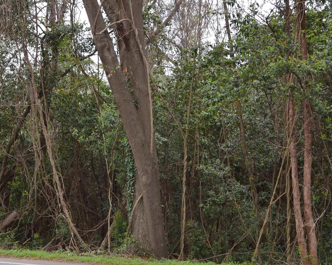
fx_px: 472
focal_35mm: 48
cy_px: 123
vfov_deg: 31.4
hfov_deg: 38.8
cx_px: 160
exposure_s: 1/125
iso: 180
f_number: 4
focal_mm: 18
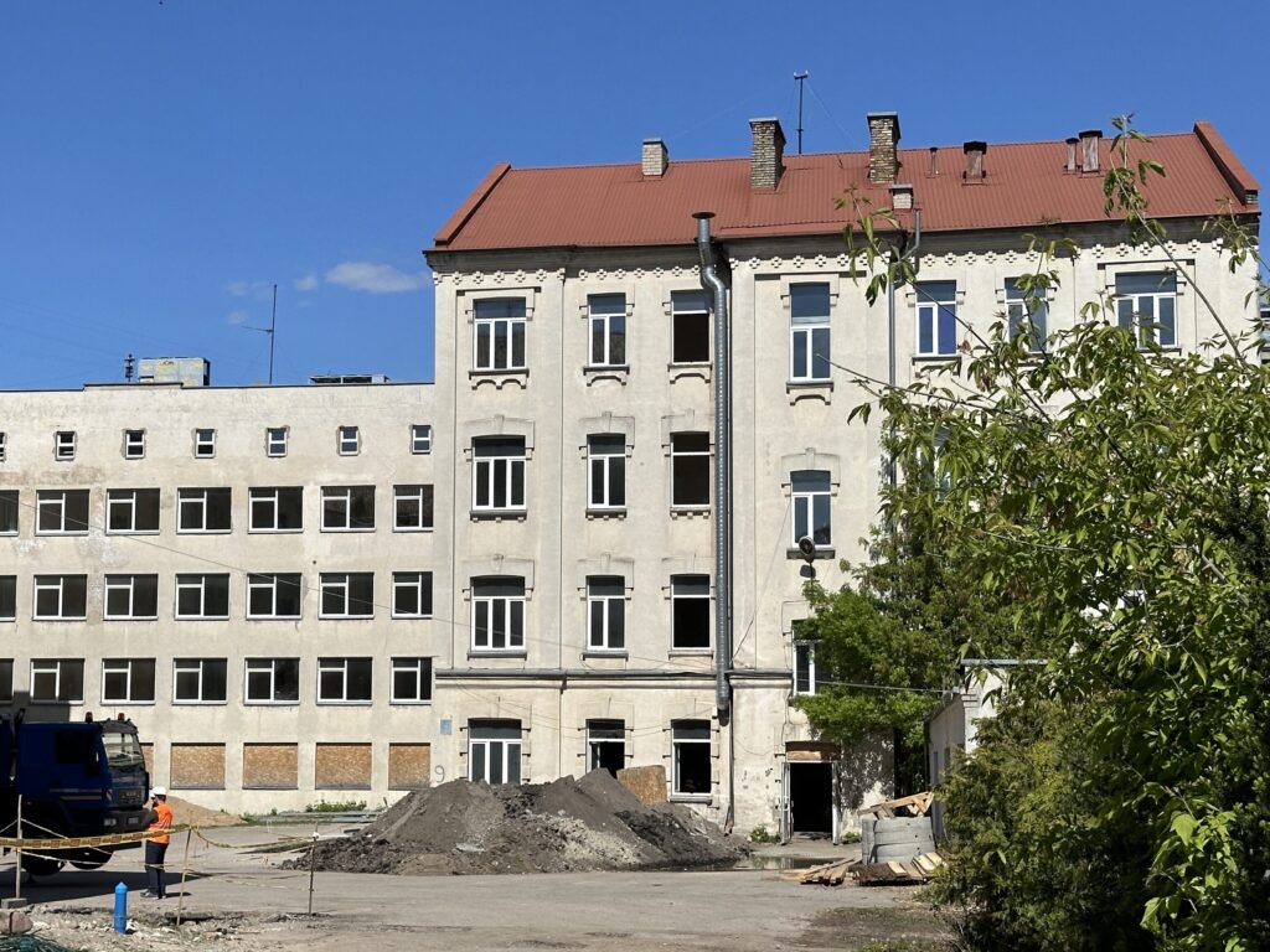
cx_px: 635
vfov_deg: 30.3
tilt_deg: +6.0
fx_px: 1761
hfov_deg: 39.7
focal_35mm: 48
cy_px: 476
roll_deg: -1.0
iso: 64
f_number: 1.78
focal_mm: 6.86
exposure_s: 1/8929
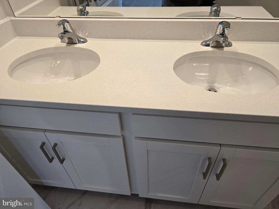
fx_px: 185
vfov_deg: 58.9
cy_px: 104
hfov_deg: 73.9
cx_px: 140
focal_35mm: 23
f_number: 1.7
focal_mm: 6.3
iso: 100
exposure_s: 1/120
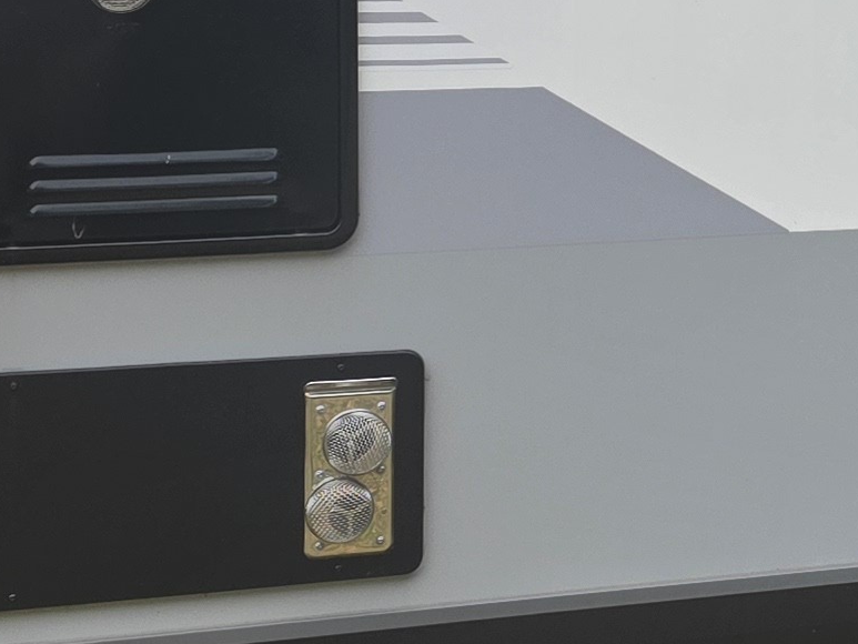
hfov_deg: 14.9
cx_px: 1424
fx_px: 2950
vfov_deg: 12.3
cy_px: -44
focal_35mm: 119
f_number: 1.7
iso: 80
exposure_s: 1/2586
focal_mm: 6.3
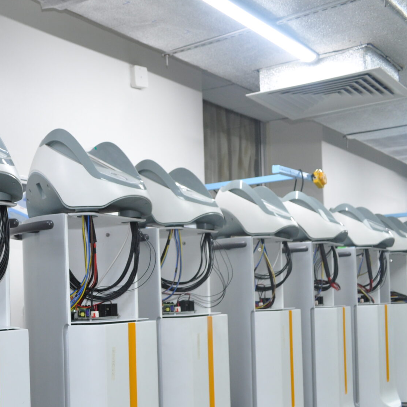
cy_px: 296
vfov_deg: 31.7
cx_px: 17
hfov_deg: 30.3
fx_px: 705
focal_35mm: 53
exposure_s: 1/30
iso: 400
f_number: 5.6
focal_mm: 18
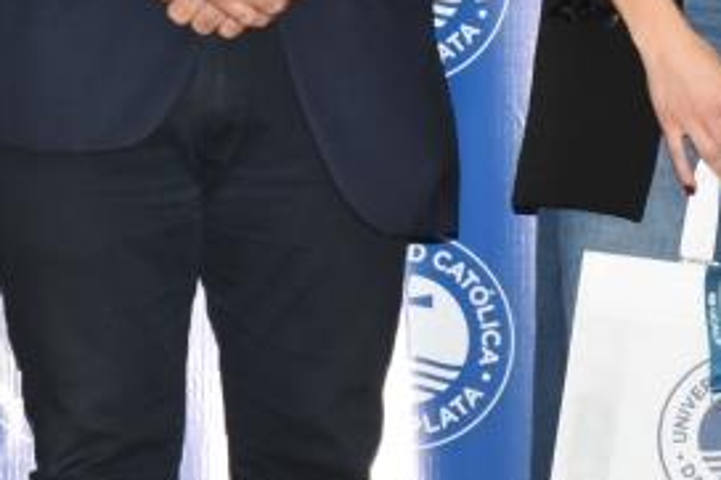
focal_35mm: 350
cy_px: -335
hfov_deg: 5.9
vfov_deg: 3.9
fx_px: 7005
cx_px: -133
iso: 1600
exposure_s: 1/60
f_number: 8
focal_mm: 62
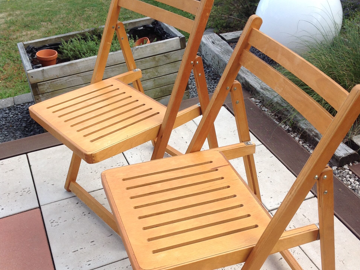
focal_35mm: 47
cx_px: 180
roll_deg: +5.7
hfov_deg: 40.4
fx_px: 489
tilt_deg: -36.9
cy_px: 167
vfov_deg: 30.8
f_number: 2.4
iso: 50
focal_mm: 4.28
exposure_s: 1/321
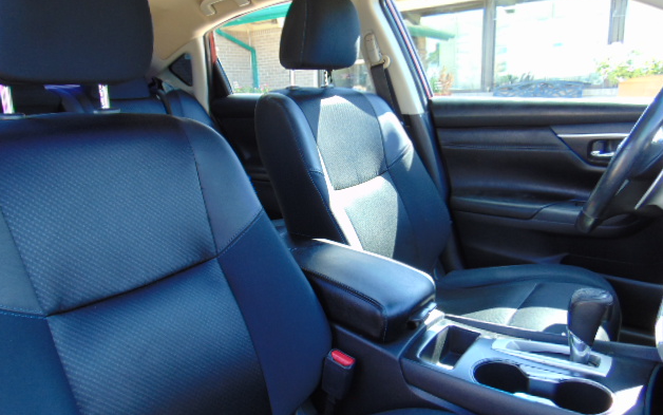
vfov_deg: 46.1
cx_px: 329
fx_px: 488
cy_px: 205
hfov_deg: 68.4
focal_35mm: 27
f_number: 3
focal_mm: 4.5
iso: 80
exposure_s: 1/40
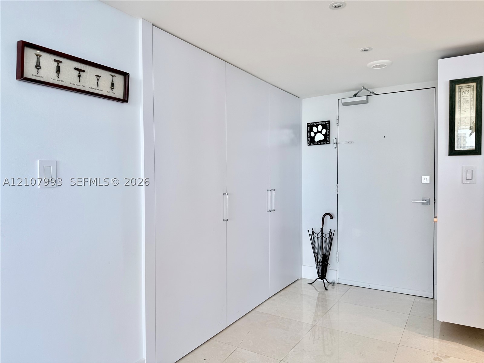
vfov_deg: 56.8
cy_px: 182
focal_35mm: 24
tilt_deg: -1.6
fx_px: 336
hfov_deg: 71.6
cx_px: 242
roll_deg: +0.2
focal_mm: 6.76
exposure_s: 1/137
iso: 50
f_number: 1.78
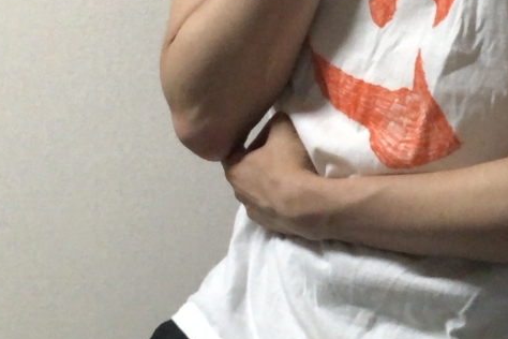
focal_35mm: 72
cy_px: 70
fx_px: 1016
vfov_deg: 18.8
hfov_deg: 28.0
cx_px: 295
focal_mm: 2.87
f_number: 2.2
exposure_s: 1/30
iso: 400
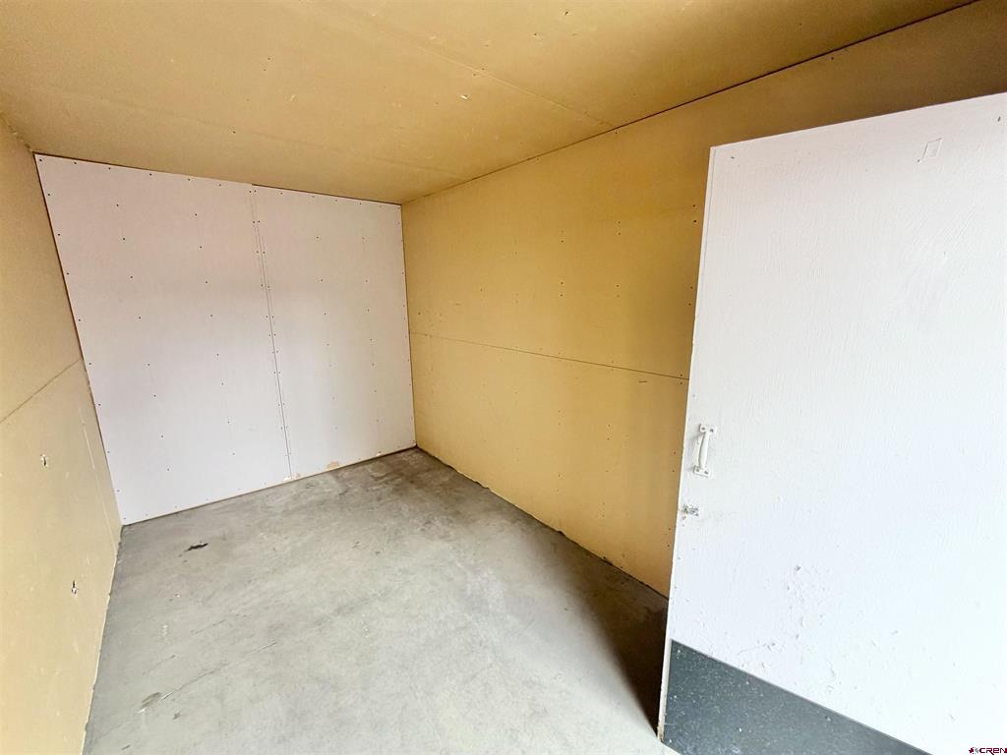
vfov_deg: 85.7
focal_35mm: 14
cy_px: 378
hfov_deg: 102.1
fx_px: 407
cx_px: 504
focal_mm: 2.22
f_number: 2.2
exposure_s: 1/121
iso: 125
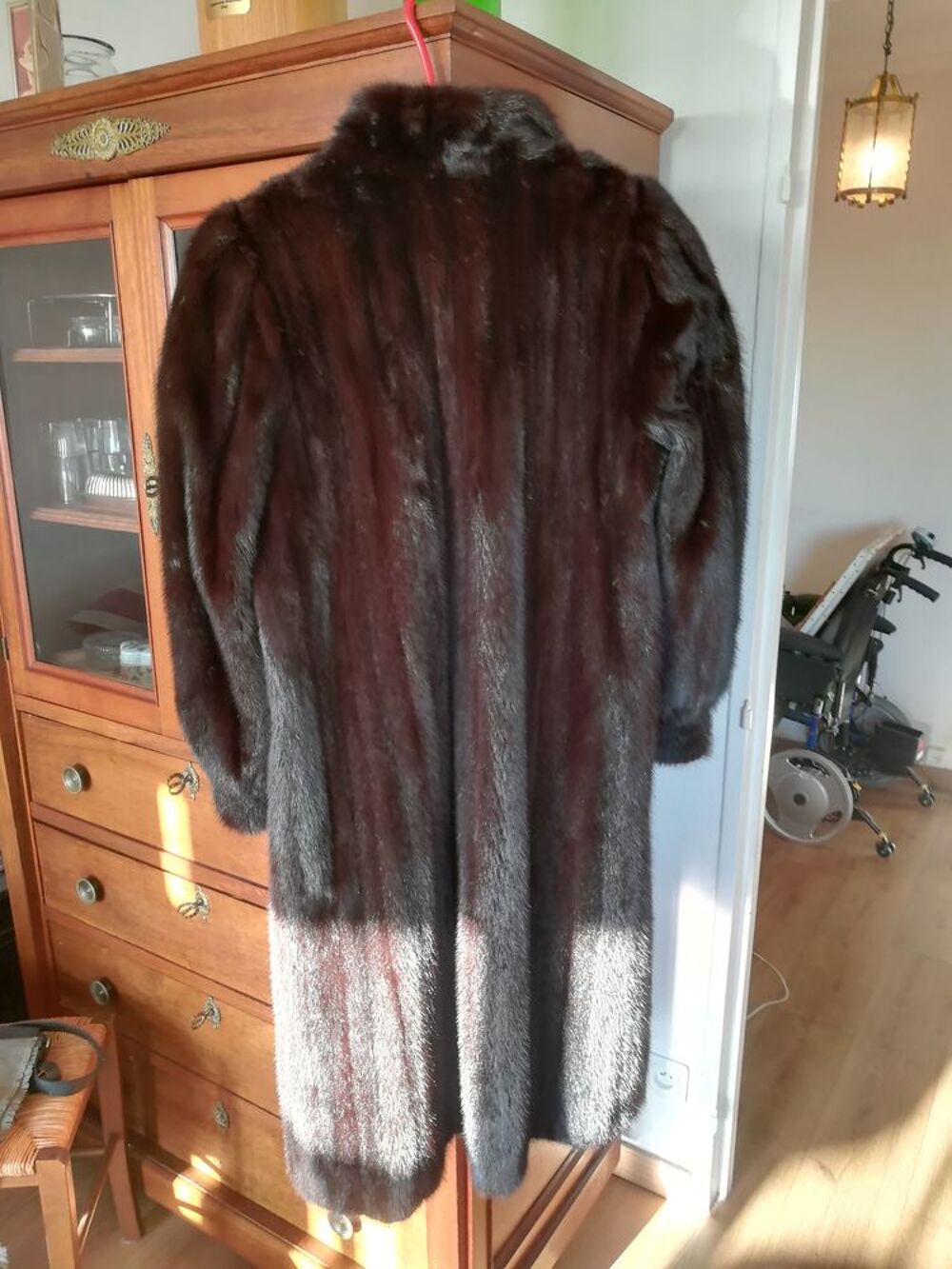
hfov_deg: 53.1
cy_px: 634
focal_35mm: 26
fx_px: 953
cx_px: 476
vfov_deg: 67.3
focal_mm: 3.83
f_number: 2.2
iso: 100
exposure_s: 1/33.3
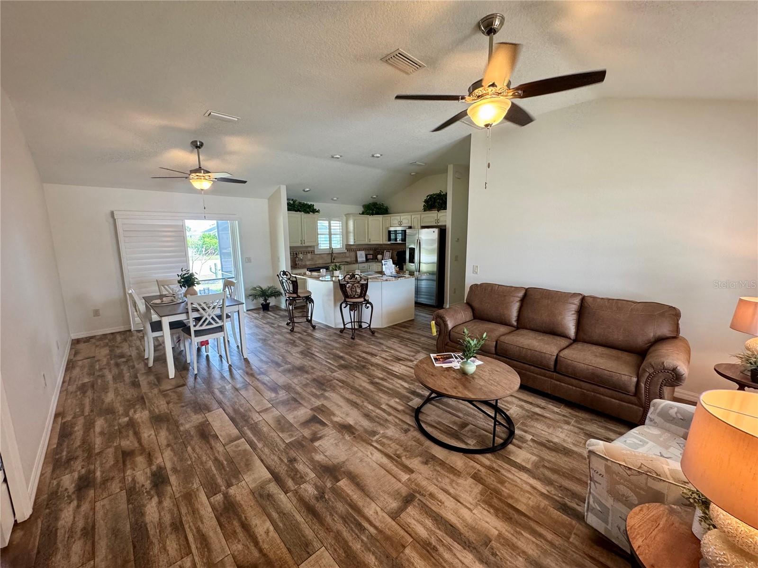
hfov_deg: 102.1
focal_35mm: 14
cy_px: 284
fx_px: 307
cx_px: 379
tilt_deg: -9.2
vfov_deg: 85.7
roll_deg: +0.6
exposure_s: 1/120
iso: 250
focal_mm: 2.22
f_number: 2.2
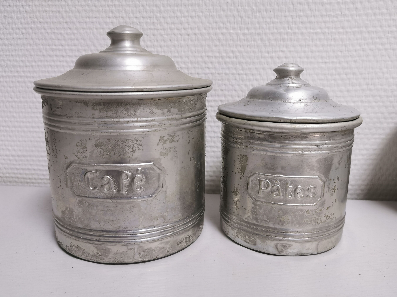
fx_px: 333
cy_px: 148
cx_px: 198
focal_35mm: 29
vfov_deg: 48.2
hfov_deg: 61.7
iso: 125
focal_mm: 5.58
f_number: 1.8
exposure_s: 1/50
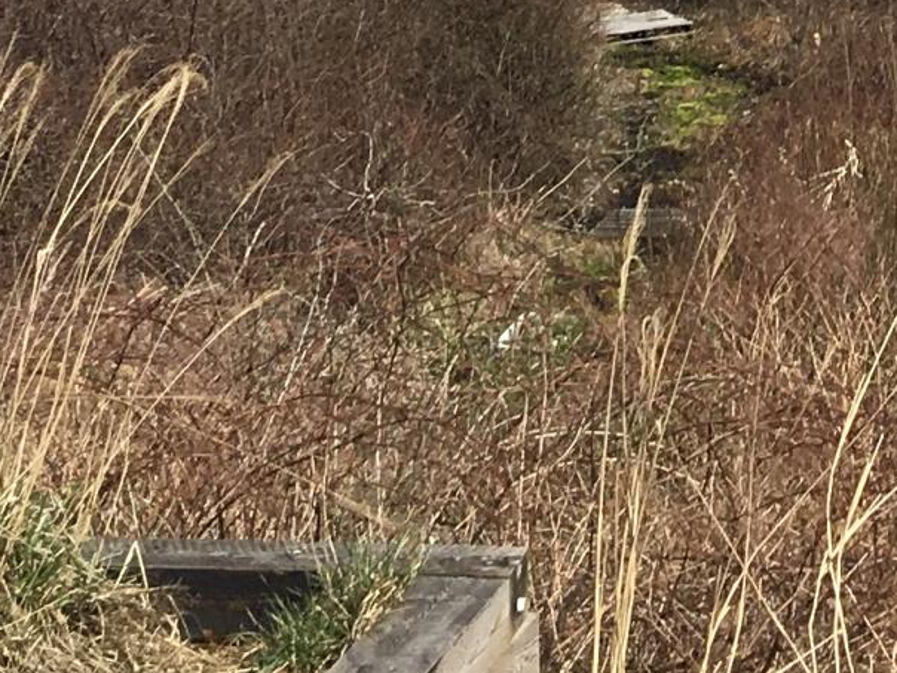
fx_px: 3731
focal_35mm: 144
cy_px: -618
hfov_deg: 13.2
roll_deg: -0.4
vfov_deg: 9.7
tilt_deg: +0.3
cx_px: 1207
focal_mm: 4.15
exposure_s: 1/2079
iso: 25
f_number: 2.2
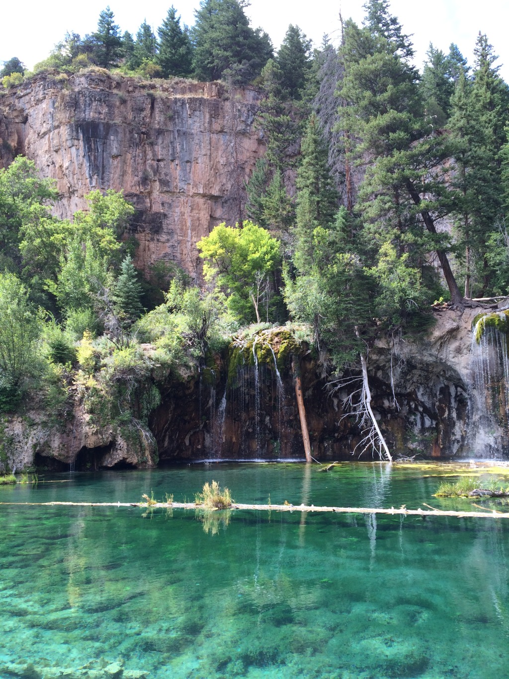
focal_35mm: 29
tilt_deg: +8.4
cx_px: 254
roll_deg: +1.0
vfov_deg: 61.7
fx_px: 568
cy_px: 340
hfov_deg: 48.2
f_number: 2.2
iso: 32
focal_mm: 4.15
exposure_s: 1/199
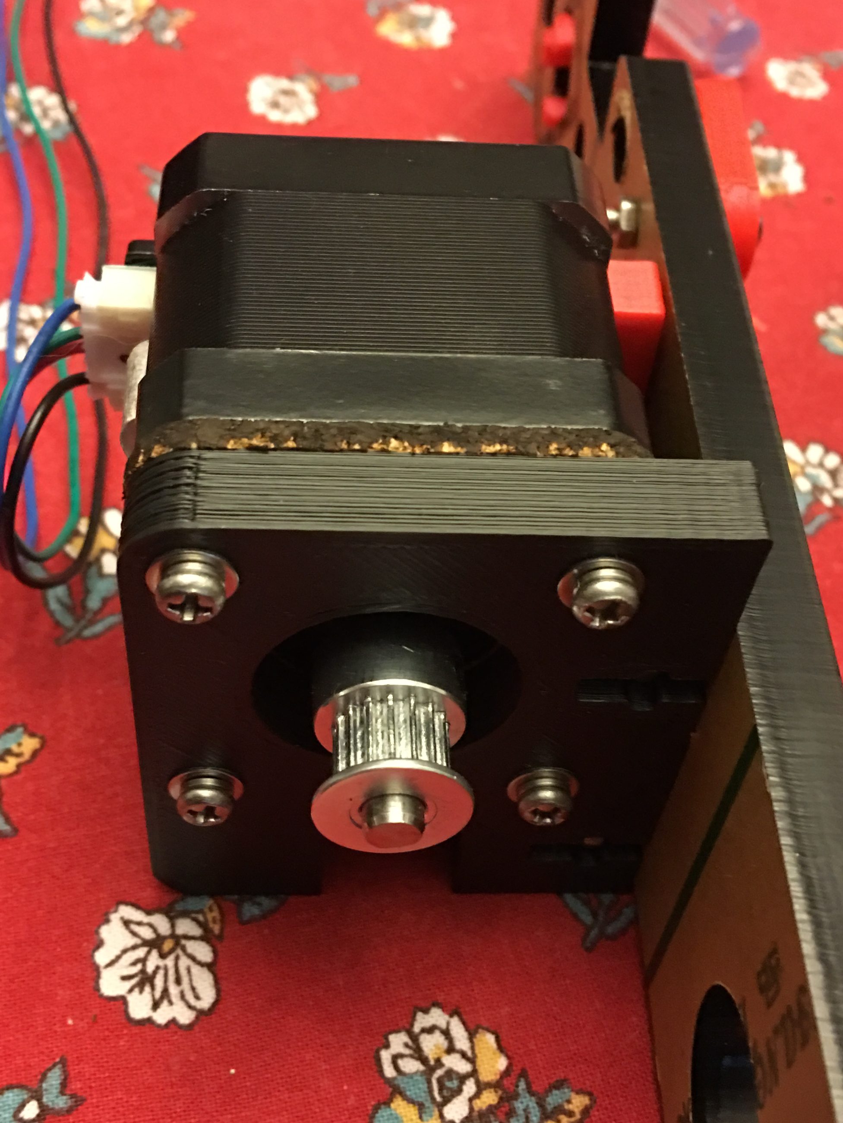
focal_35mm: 29
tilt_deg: -49.0
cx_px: 422
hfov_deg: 48.2
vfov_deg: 61.7
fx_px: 942
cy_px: 562
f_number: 2.2
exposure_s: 1/4
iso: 80
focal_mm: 4.15
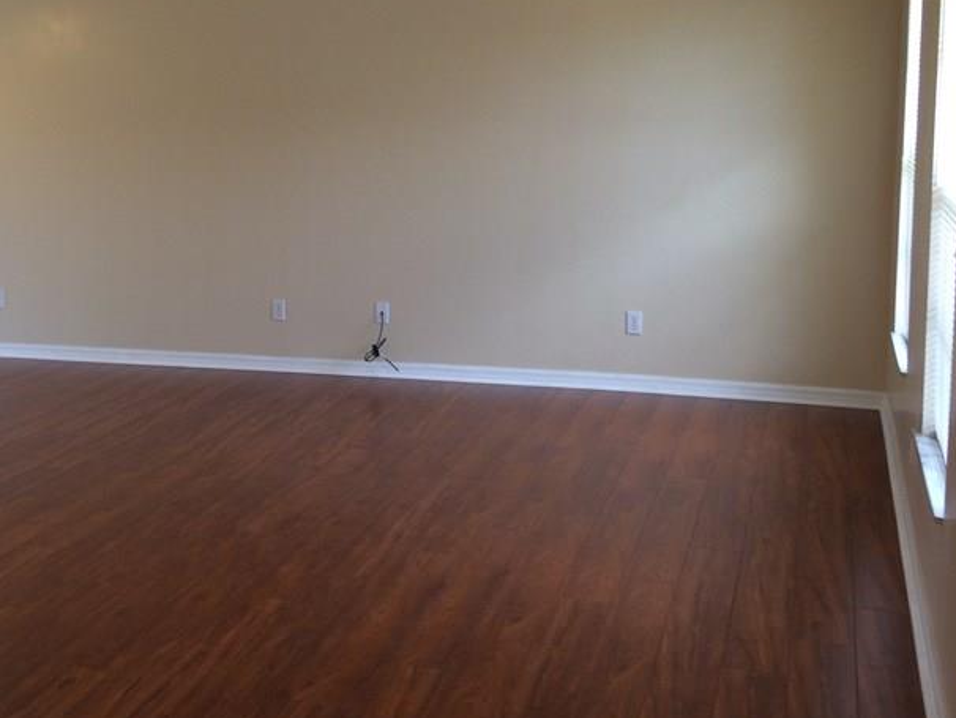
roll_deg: +1.3
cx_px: 265
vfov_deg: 29.6
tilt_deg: -9.4
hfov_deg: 38.1
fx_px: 1354
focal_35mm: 49
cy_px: 286
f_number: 2.2
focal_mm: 4.15
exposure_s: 1/30
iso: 40
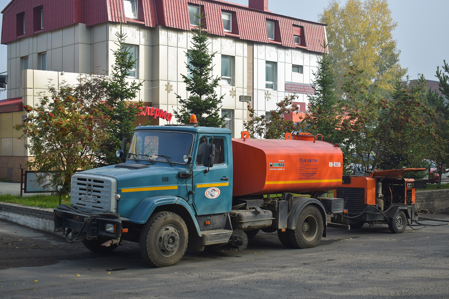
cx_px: 224
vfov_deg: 26.5
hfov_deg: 38.9
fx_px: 636
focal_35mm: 51
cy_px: 150
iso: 200
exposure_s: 1/800
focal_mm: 34
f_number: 6.3
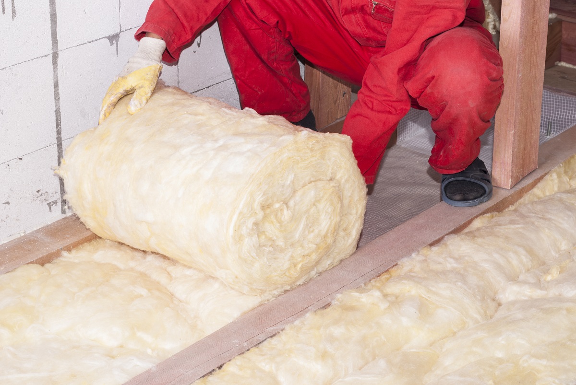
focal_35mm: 75
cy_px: 192
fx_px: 1201
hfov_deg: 27.0
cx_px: 288
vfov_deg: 18.2
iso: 100
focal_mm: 50
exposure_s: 1/15
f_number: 10
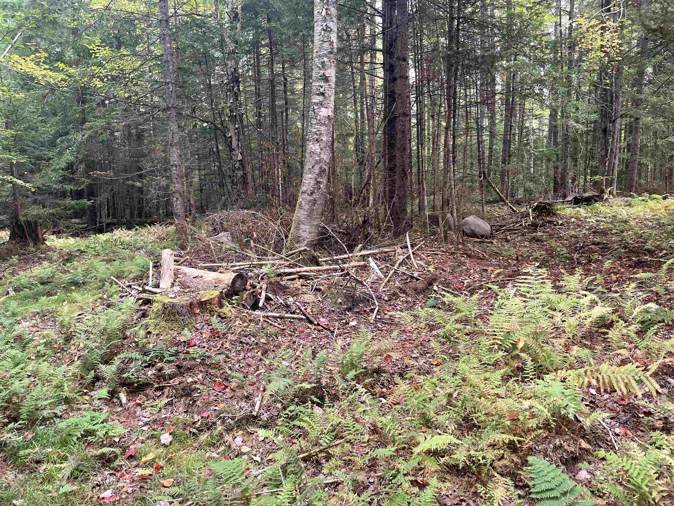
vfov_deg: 53.1
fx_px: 506
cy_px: 253
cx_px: 337
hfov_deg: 67.3
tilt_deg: -8.3
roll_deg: +1.6
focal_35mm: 26
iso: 80
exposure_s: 1/121
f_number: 1.6
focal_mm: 4.2
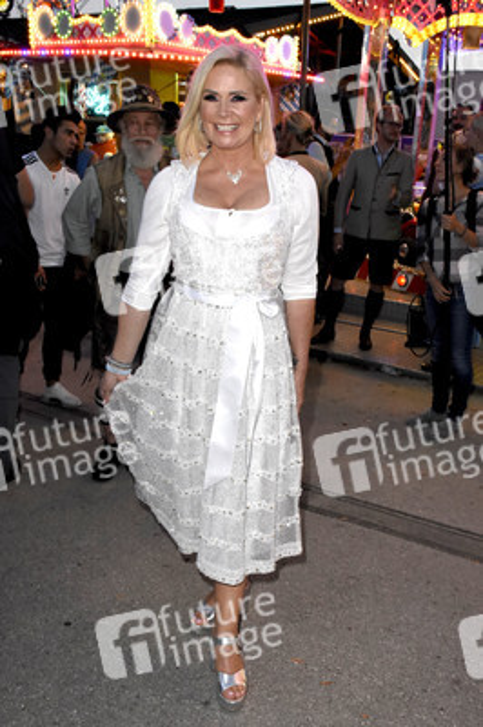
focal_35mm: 34
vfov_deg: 55.1
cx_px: 242
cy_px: 364
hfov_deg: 38.3
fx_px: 695
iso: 3200
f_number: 9
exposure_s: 1/160
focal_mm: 23
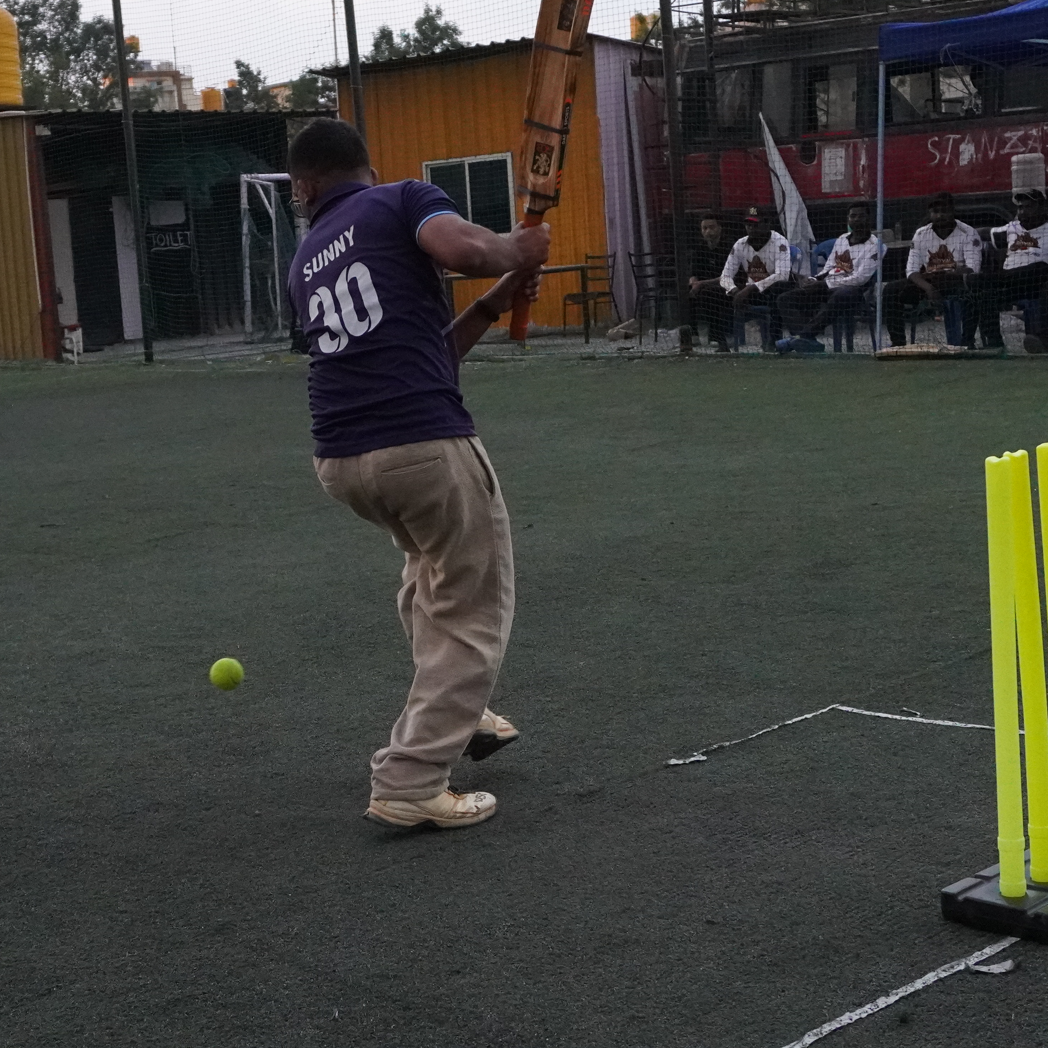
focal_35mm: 60
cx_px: 351
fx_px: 2051
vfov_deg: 28.7
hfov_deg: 28.5
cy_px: 525
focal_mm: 23
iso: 5000
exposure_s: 1/1000
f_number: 5.6
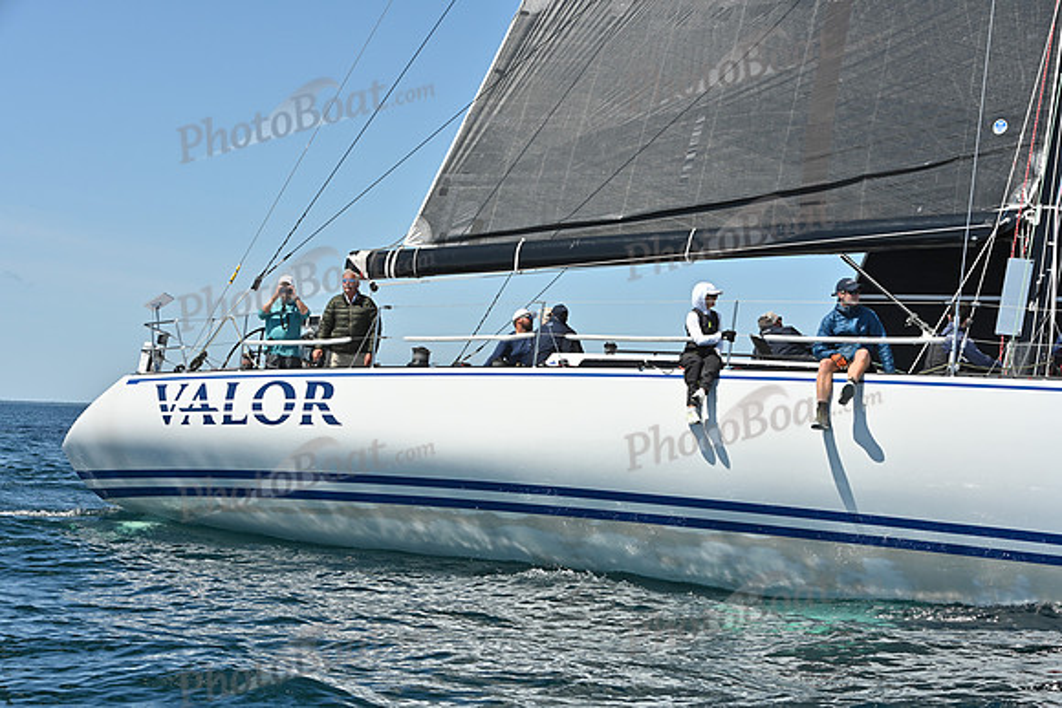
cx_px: 531
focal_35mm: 70
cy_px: 354
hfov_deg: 28.8
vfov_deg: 19.5
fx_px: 2065
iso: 320
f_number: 9
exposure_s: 1/1000
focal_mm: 70
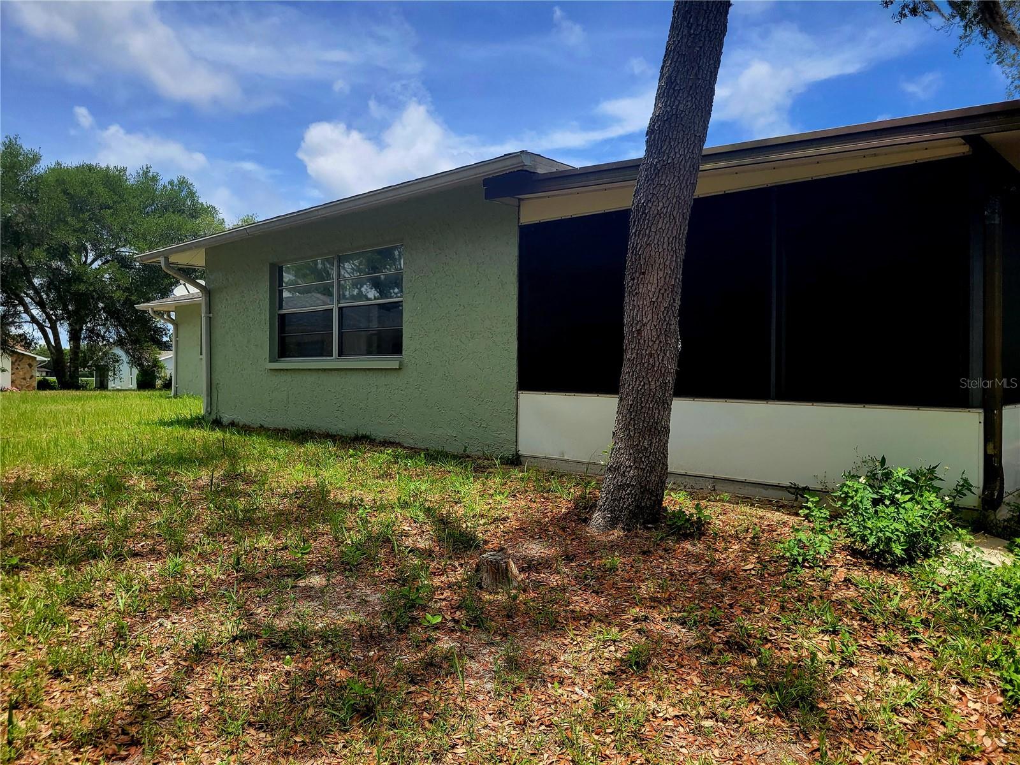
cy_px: 382
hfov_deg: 67.3
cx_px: 510
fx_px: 766
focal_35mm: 26
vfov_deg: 53.1
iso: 40
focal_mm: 5.4
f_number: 1.8
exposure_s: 1/1667
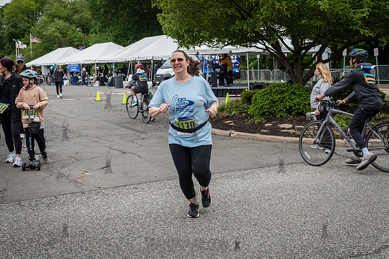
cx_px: 191
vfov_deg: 30.5
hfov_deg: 44.5
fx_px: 475
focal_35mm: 44
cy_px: 112
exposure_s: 1/1250
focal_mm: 35
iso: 400
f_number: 4
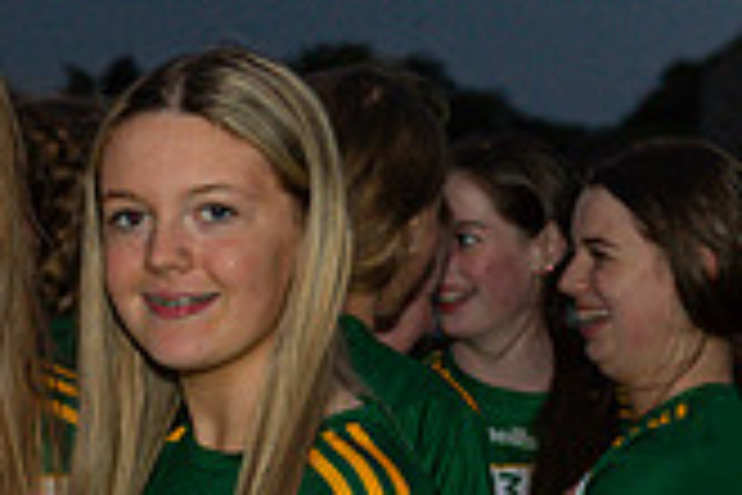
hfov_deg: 9.7
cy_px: 753
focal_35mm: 207
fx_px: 4266
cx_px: -240
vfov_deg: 6.5
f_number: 2.8
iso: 1600
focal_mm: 50
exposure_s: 1/125
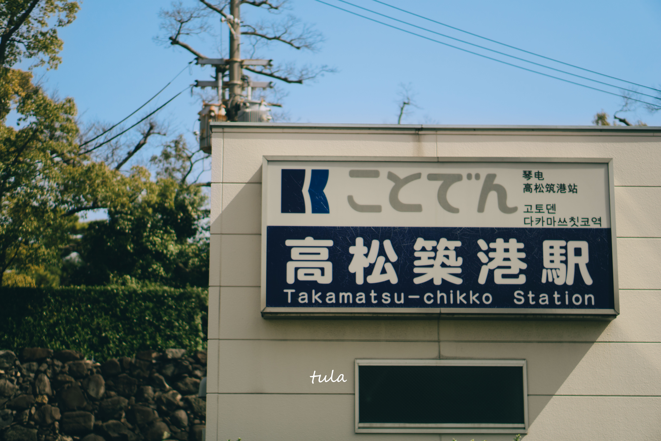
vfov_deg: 18.2
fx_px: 1377
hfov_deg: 27.0
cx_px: 330
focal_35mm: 75
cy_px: 220
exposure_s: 1/2500
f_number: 1.8
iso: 100
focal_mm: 50
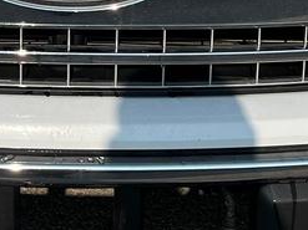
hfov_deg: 14.5
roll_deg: -0.9
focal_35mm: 135
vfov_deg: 10.4
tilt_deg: -15.0
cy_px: -164
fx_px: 1201
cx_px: 52
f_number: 1.6
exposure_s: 1/7353
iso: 50
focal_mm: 5.1
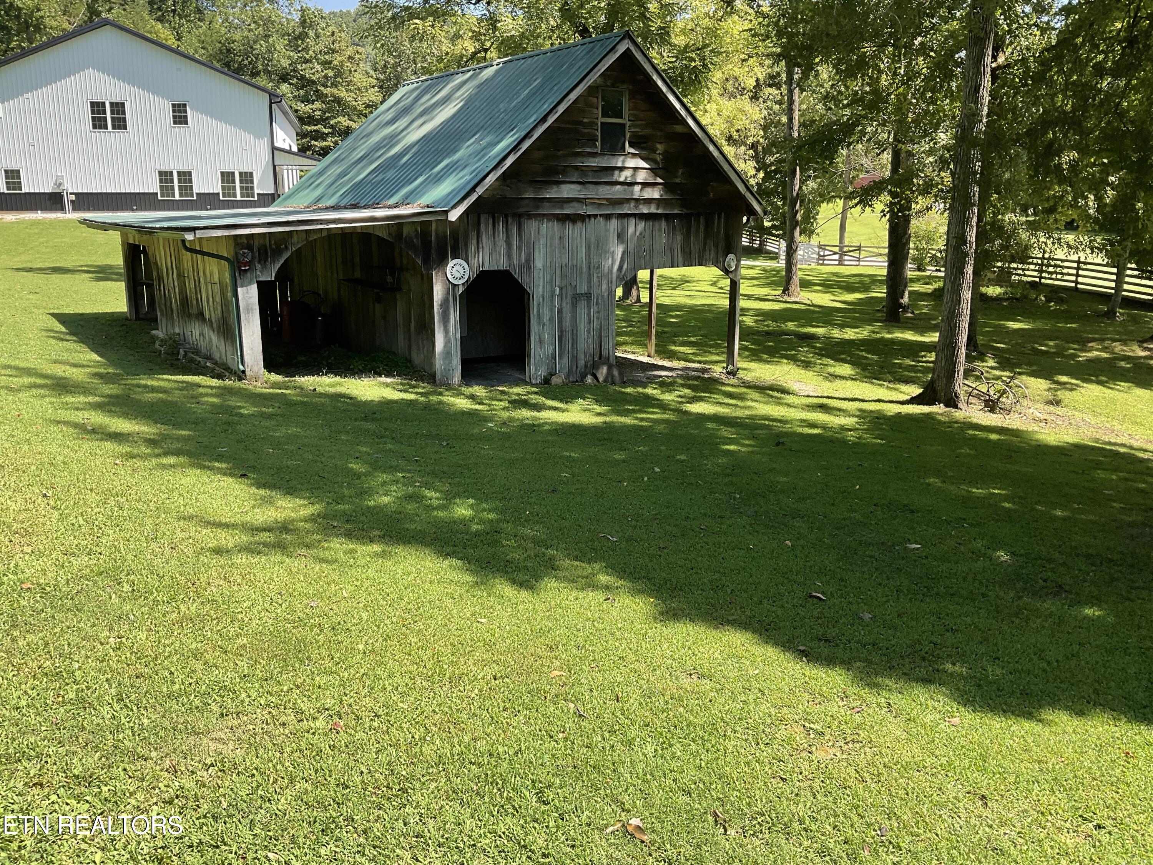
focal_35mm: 29
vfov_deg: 48.2
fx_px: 966
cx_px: 576
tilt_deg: -12.9
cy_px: 432
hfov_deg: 61.7
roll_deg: -1.1
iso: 16
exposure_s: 1/469
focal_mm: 3
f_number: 1.8
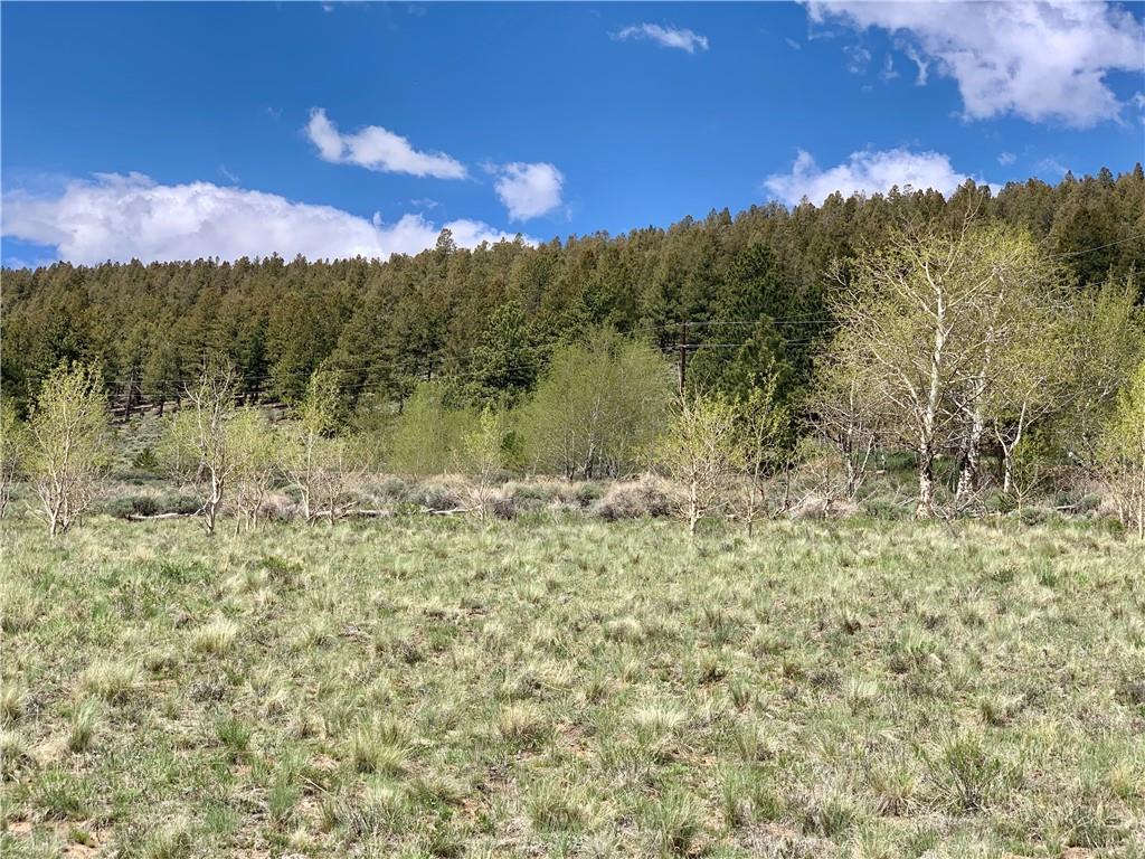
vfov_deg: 28.0
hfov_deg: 36.8
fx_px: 1720
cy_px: 430
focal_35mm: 52
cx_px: 572
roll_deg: -6.6
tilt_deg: +7.6
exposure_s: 1/1065
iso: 16
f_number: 2.4
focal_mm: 6
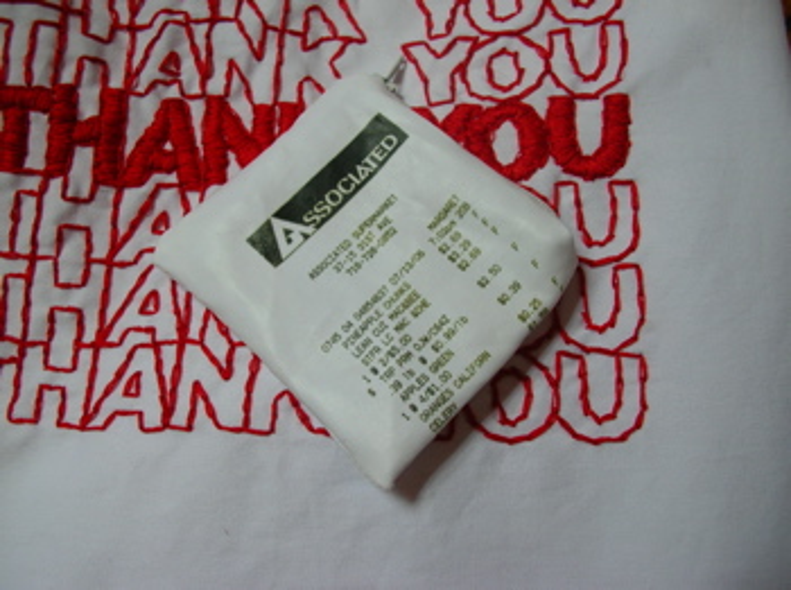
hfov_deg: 52.7
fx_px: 798
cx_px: 396
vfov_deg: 40.6
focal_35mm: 35
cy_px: 295
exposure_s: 1/13.2
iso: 50
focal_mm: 5.8
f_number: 2.8
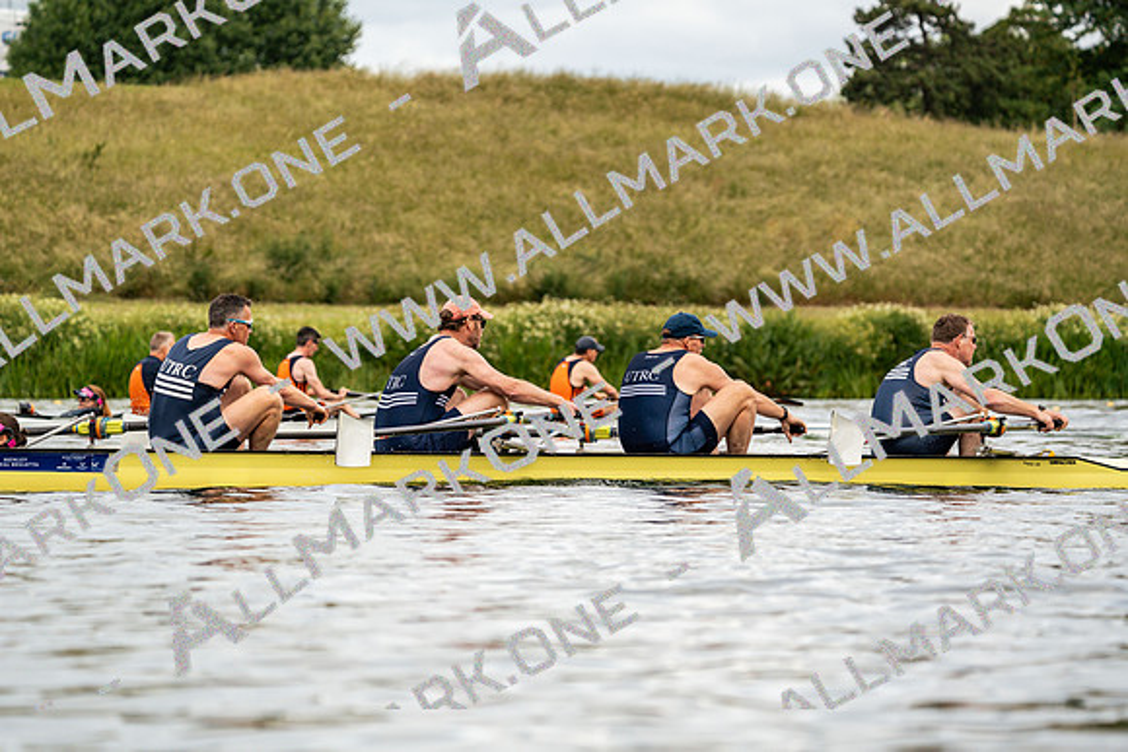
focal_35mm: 236
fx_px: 7396
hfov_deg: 8.7
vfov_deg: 5.8
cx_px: 564
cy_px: 376
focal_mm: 236
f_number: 6.3
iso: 250
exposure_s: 1/2000
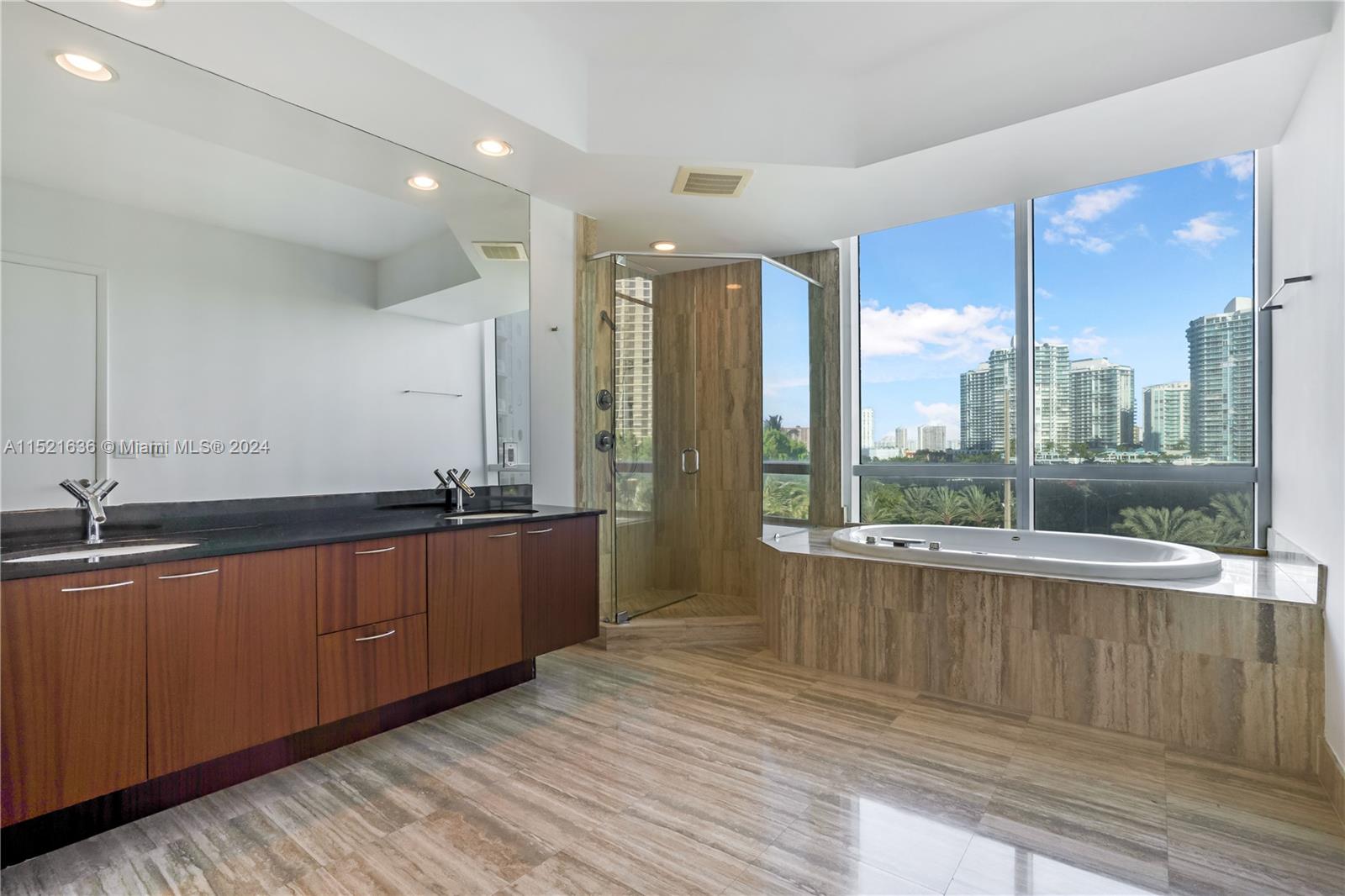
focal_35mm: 16
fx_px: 598
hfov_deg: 96.7
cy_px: 448
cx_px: 672
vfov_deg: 73.7
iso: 100
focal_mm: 16
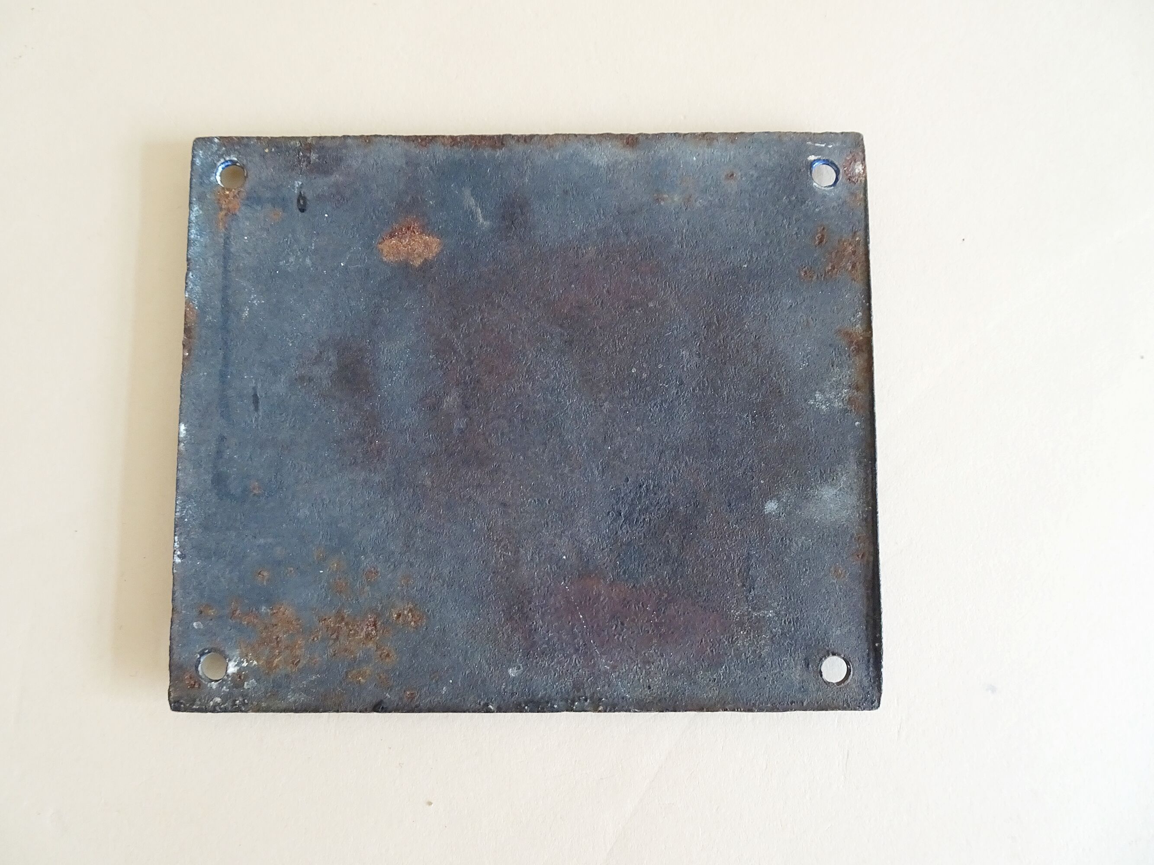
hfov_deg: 71.6
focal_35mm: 24
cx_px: 577
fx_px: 800
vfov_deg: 56.8
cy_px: 432
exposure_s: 1/30
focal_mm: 4.1
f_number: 3.5
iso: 500
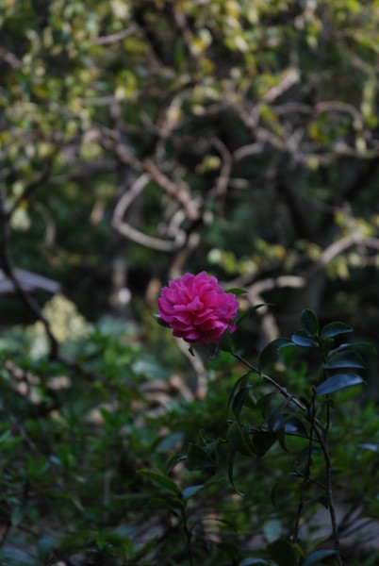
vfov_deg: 24.6
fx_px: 1298
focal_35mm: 82
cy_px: 283
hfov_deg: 16.6
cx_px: 190
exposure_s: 1/125
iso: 100
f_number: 4.5
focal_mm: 55
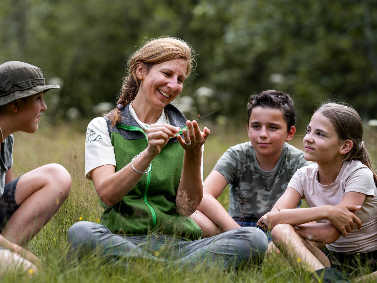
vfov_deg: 9.6
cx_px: 162
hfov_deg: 12.8
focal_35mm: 154
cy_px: 147
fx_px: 1677
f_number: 2.8
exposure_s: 1/800
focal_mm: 135
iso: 80
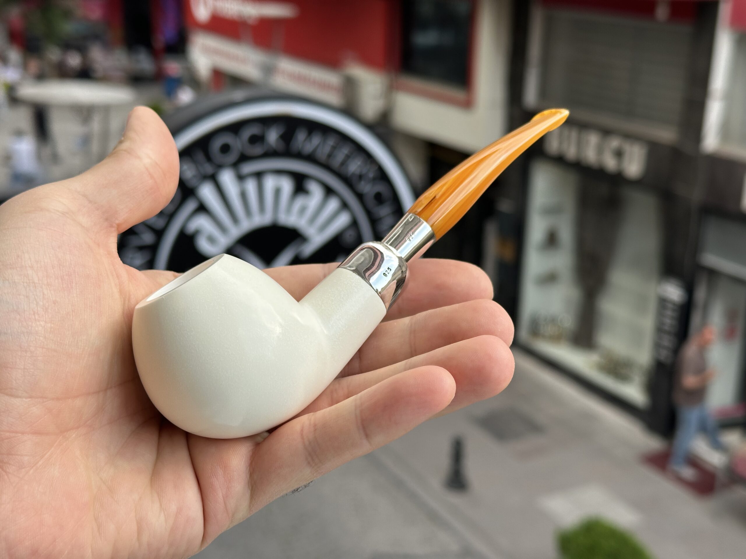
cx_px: 373
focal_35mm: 48
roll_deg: -2.2
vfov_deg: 30.3
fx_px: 1034
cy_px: 280
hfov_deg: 39.7
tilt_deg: -17.8
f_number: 1.78
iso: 64
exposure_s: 1/953
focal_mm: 6.86
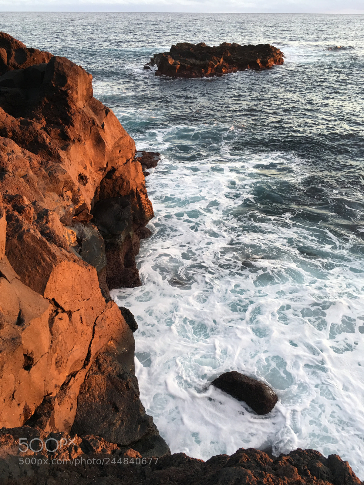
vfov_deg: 61.7
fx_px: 407
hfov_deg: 48.2
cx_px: 182
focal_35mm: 29
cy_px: 242
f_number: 2.2
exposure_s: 1/33
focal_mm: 4.15
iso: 25
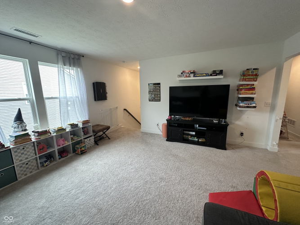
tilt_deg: -8.8
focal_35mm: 14
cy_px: 112
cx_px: 150
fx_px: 121
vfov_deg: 85.7
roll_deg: +0.8
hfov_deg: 102.1
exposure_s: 1/120
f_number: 2.2
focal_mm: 2.22
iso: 200
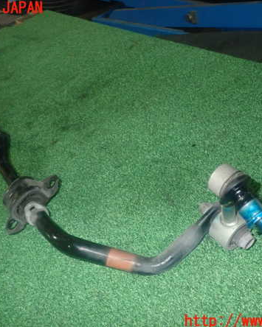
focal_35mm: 33
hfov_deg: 44.5
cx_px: 130
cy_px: 165
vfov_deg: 54.2
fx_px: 320
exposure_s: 1/30
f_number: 5.6
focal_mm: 4.5
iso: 640
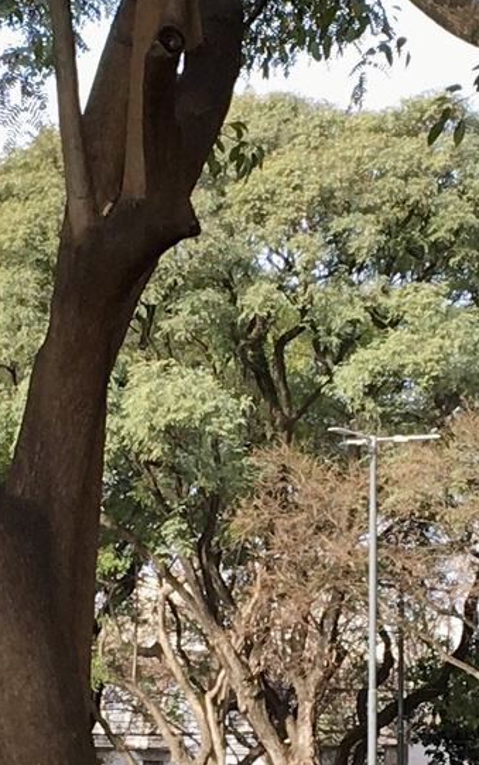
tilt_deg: +1.9
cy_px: 613
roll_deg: +0.1
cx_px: 247
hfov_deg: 8.2
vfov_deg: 12.9
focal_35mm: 161
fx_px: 3361
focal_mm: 4.15
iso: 25
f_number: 2.2
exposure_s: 1/254
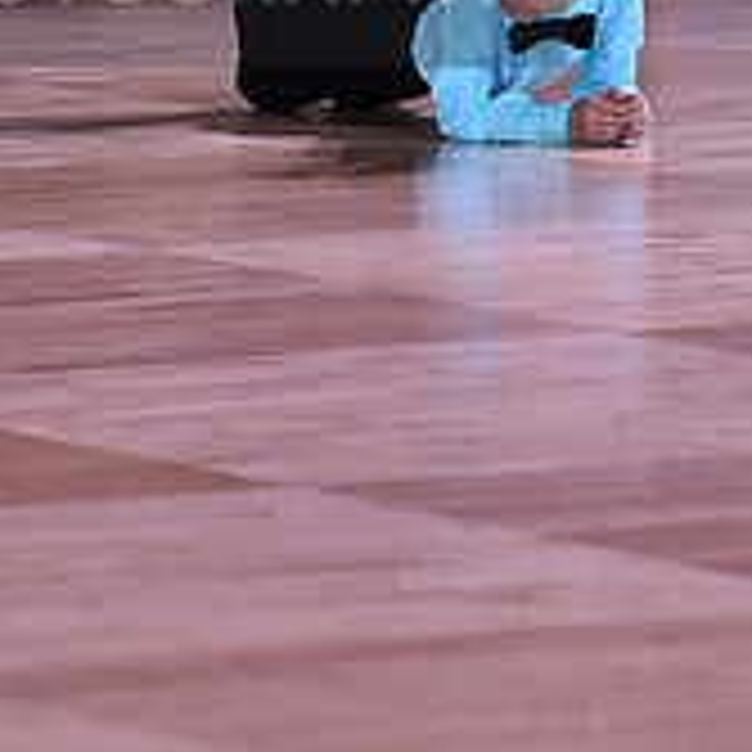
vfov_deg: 3.0
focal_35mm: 589
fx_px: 14476
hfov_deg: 3.0
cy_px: -52
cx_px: 77
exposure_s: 1/250
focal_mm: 200
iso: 1600
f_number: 5.6
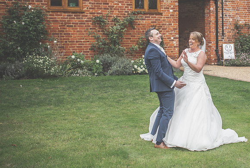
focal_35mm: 68
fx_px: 472
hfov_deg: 29.0
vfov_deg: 20.2
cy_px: 67
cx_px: 199
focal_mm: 35
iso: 125
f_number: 2
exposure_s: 1/400
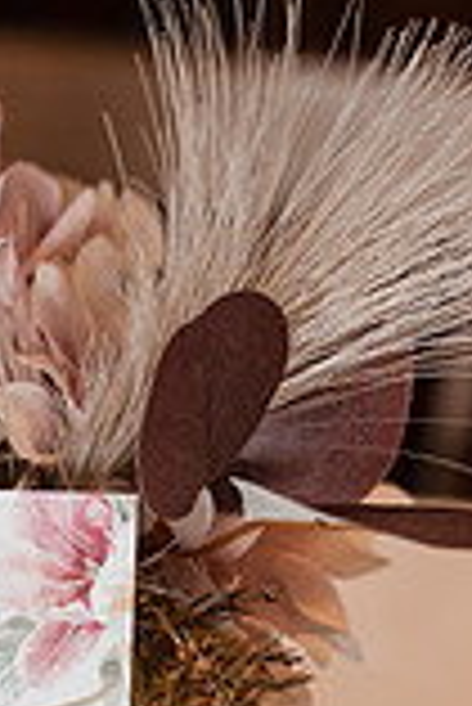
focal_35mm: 169
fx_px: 3316
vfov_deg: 11.8
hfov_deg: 8.0
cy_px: 917
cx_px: -130
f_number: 4
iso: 2500
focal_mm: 59
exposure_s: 1/250
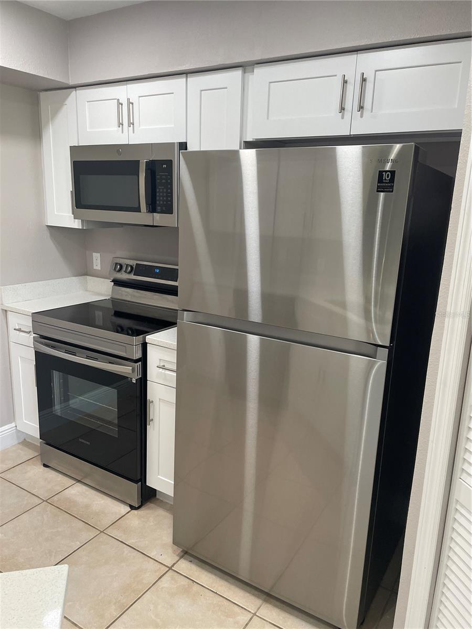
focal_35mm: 26
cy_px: 314
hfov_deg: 53.1
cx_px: 236
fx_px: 473
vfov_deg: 67.3
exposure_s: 1/120
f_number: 1.6
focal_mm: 4.2
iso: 125
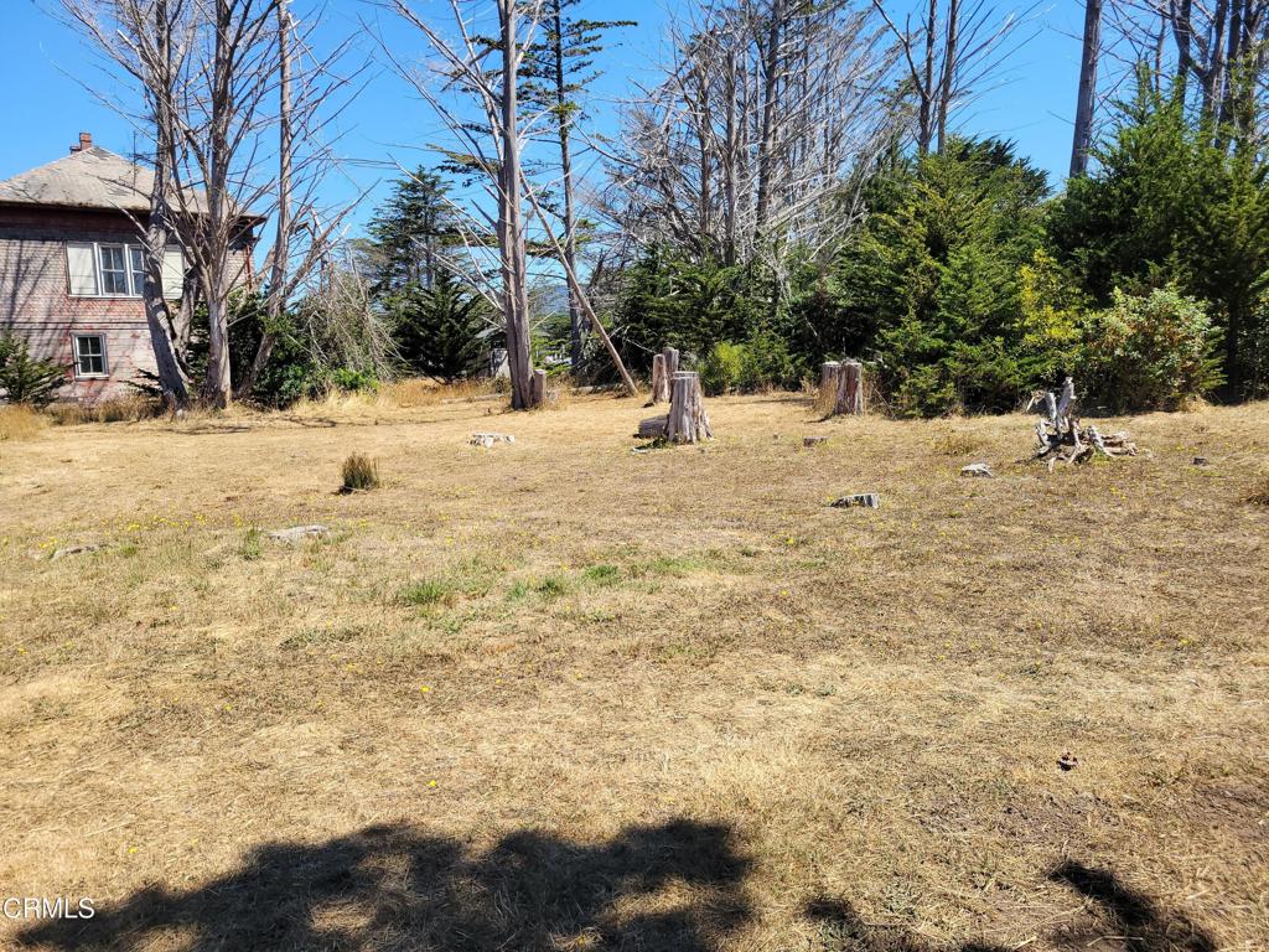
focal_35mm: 26
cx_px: 634
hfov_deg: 67.3
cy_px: 476
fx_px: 953
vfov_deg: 53.1
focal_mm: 5.4
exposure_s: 1/1269
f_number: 1.8
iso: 40
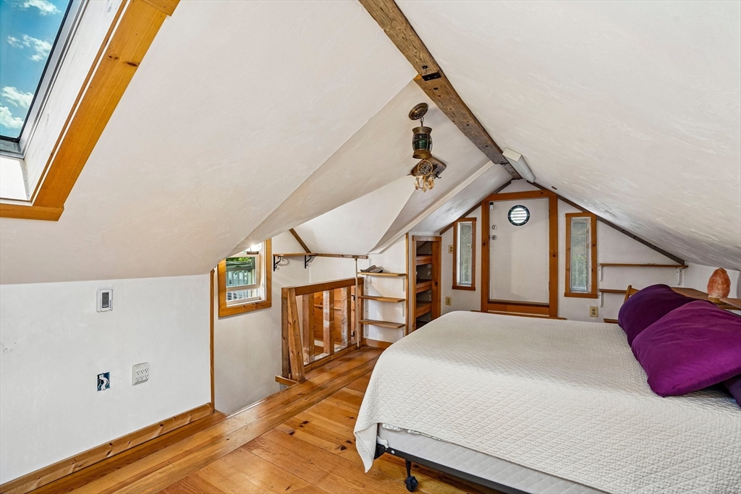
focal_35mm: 16
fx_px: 329
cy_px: 247
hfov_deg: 96.7
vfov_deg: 73.8
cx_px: 370
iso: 500
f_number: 8
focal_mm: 16
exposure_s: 1/30
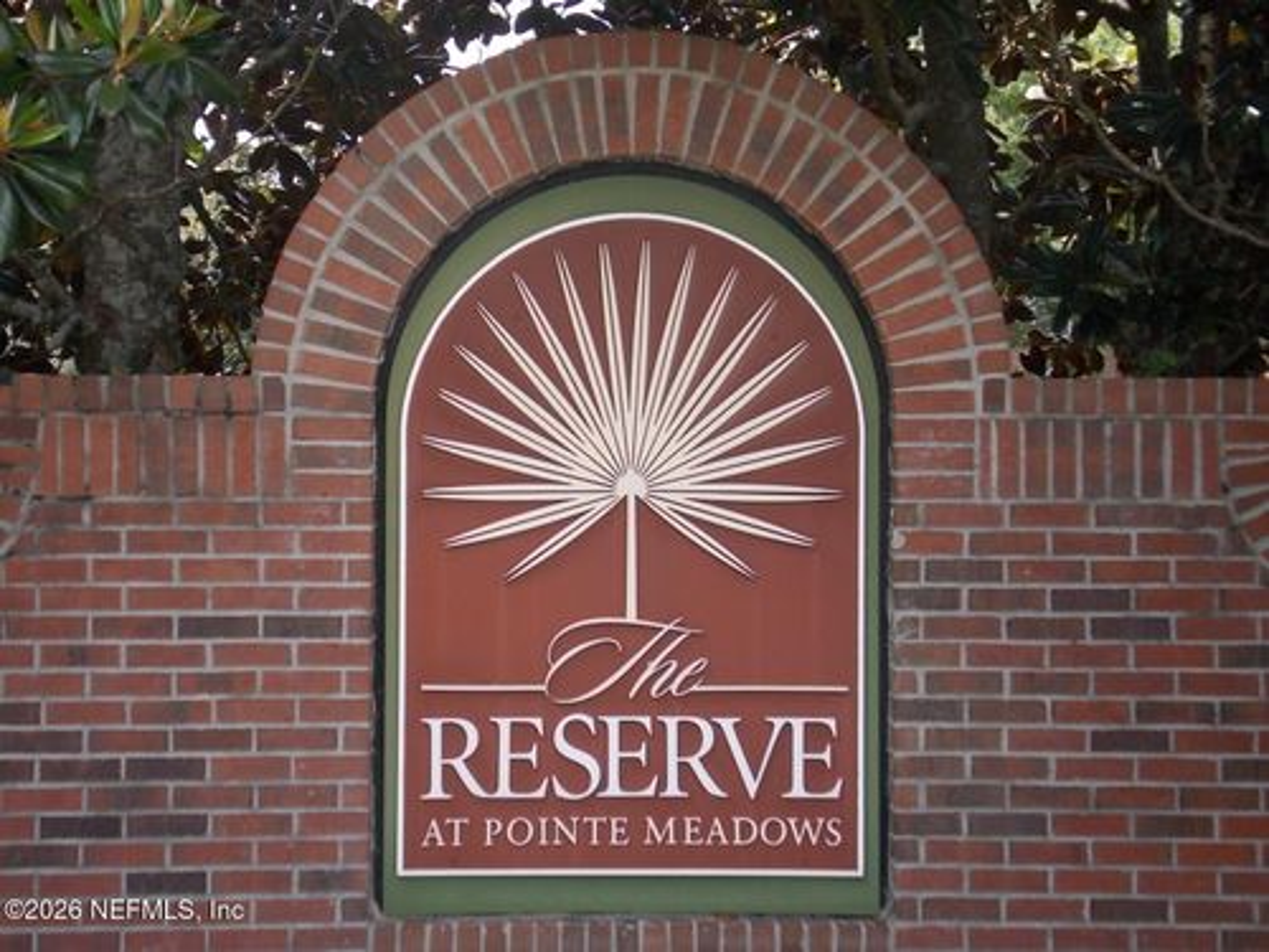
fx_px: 2383
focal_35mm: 65
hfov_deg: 29.8
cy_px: 476
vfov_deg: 22.6
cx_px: 634
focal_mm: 11.5
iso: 80
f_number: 4.1
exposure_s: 1/160
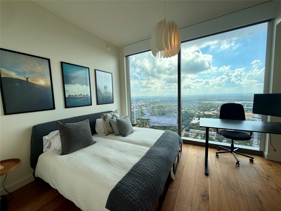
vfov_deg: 85.7
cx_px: 140
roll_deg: +2.3
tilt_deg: -5.4
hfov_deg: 102.1
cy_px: 106
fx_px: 114
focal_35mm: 14
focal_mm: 2.22
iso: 40
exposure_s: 1/770
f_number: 2.2
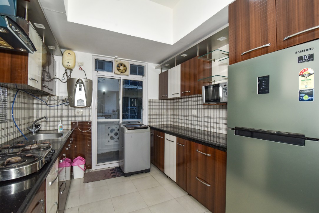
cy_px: 106
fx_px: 142
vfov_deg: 73.8
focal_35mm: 16
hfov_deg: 96.7
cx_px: 160
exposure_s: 1/100
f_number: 8
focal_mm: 16
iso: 1000
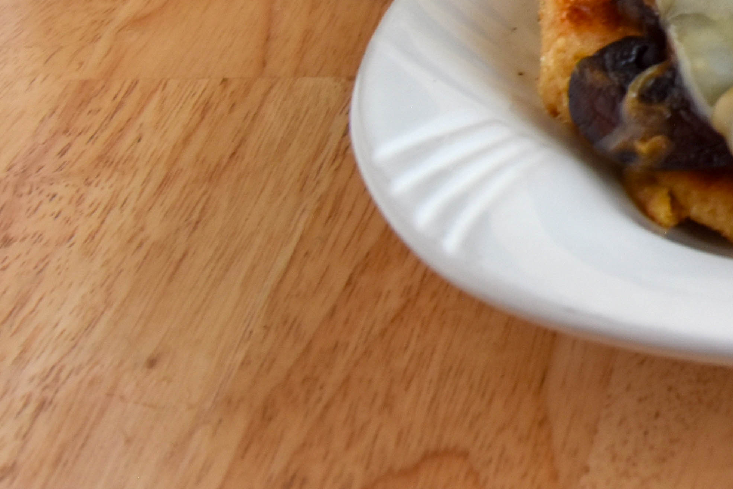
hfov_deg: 3.8
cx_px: 1108
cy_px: -222
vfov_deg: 2.5
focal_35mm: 547
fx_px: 11137
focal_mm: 120
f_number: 6.3
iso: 400
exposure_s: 1/60
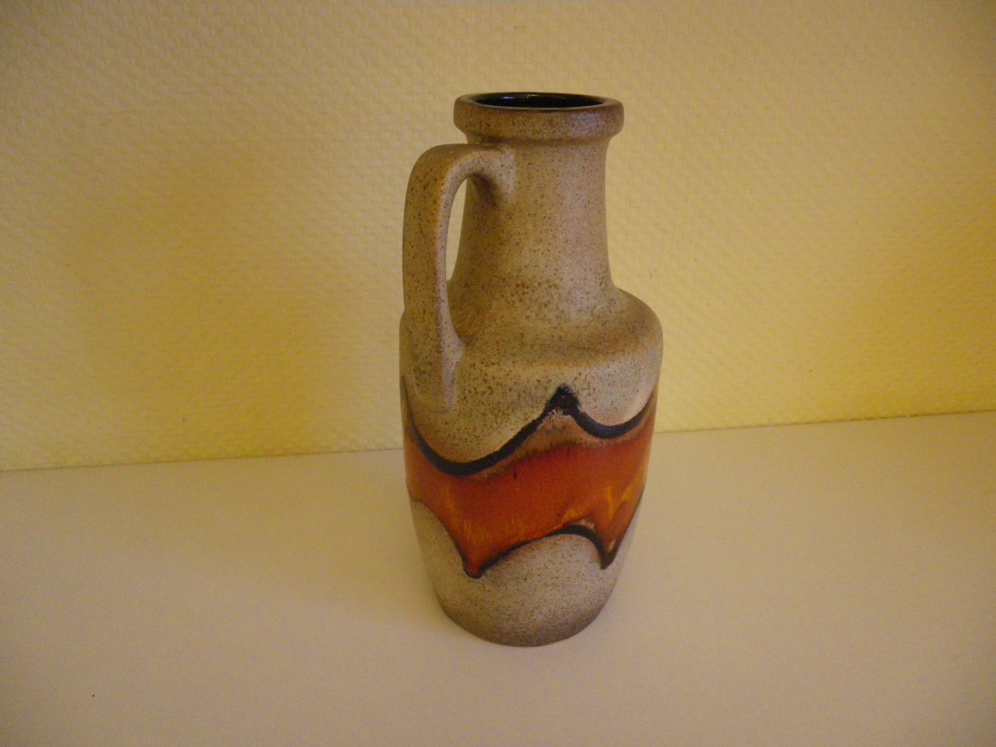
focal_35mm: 28
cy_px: 374
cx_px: 498
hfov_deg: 63.4
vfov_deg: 49.7
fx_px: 806
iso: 640
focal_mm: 4.9
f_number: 2.6
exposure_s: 1/60
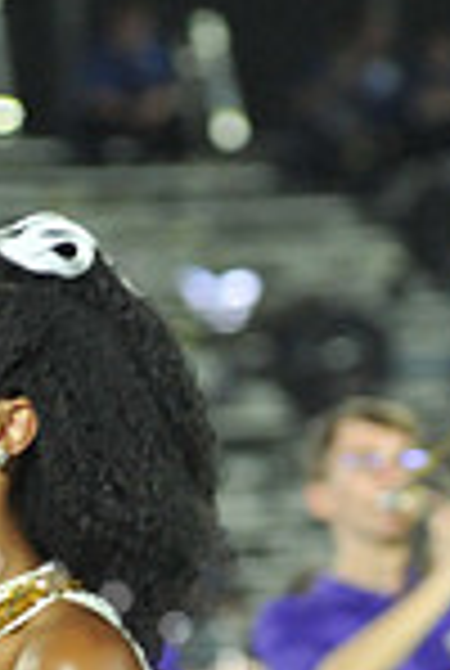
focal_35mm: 776
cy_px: 1079
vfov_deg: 2.6
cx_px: -90
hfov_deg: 1.8
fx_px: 14482
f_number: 5.6
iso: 4000
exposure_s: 1/250
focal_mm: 200
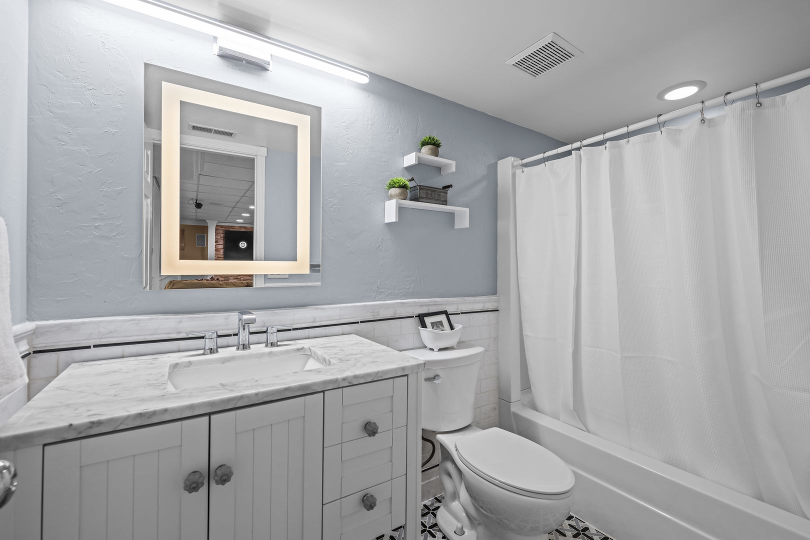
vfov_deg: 77.3
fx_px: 337
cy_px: 270
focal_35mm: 15
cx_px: 405
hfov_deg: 100.4
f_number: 8
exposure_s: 1/4
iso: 200
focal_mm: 15
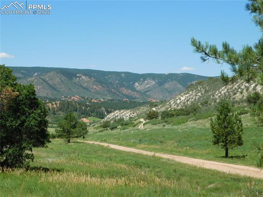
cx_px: 132
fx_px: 501
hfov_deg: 29.4
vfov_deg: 22.2
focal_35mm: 66
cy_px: 98
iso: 125
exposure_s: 1/800
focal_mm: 11.7
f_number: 4.2
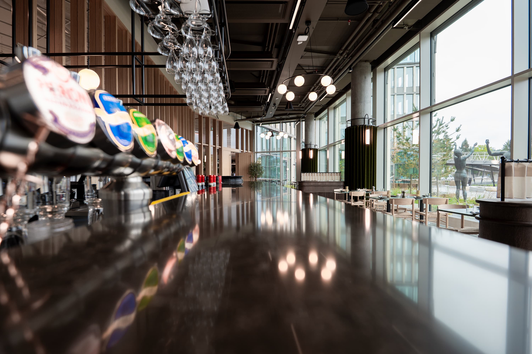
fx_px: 236
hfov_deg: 96.8
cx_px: 266
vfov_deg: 73.7
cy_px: 177
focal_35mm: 16
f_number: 4
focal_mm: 16
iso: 125
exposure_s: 1/40
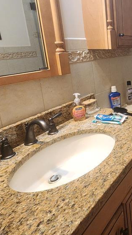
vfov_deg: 70.4
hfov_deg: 35.2
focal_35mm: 26
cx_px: 158
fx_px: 162
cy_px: 85
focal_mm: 2.2
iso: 400
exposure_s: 1/40
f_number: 2.2
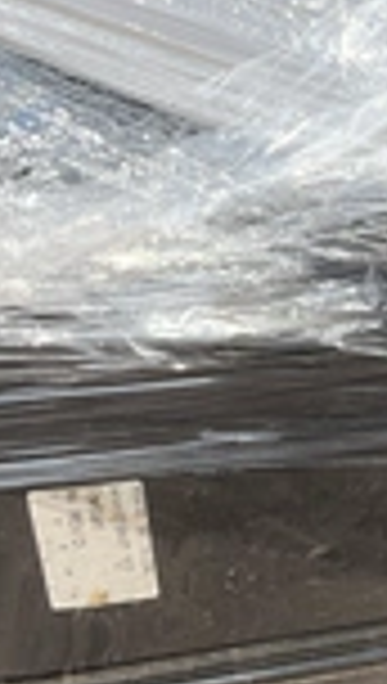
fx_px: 1507
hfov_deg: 14.0
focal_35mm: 83
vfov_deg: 25.5
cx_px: 522
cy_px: 243
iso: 25
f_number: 1.8
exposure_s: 1/2058
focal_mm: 3
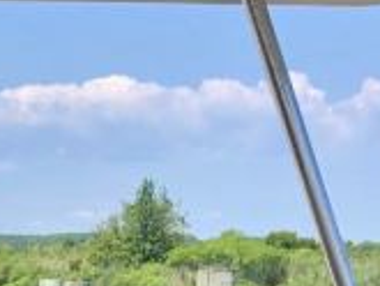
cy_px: 563
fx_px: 1494
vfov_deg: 10.1
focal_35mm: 136
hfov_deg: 13.9
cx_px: -111
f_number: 1.8
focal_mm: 3.99
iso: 20
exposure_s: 1/1091
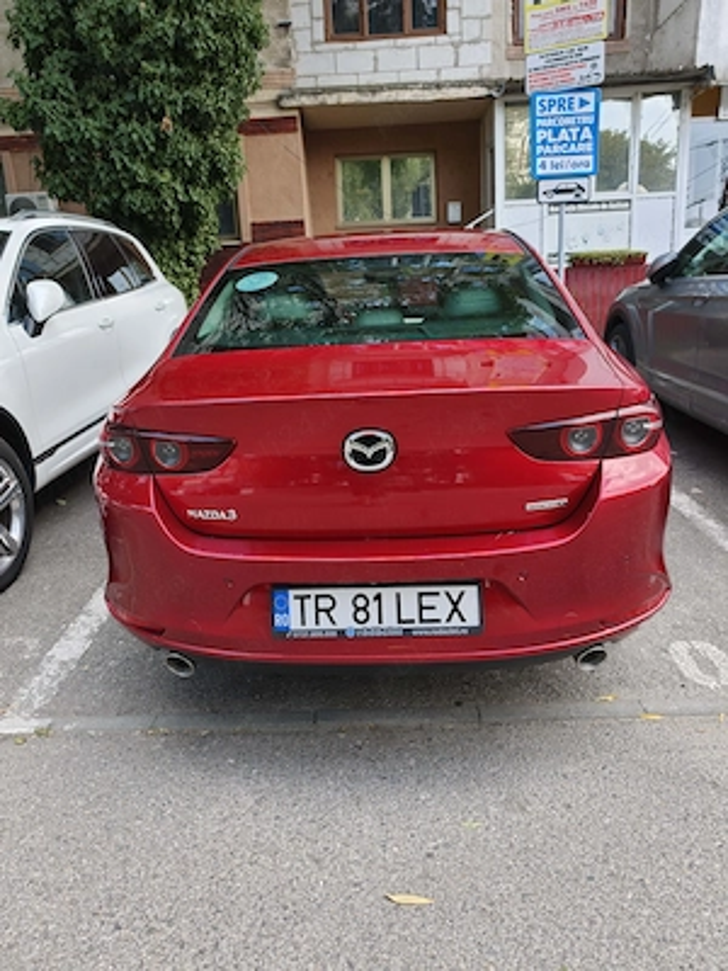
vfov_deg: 73.9
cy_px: 486
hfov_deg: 58.9
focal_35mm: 23
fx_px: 645
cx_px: 364
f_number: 1.5
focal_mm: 6.75
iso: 50
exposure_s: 1/110
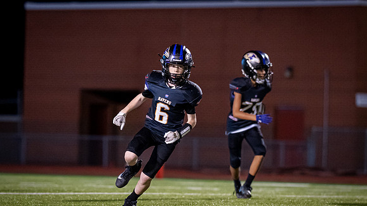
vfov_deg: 3.7
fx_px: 3162
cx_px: 185
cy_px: 111
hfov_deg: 6.6
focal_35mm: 325
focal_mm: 135
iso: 2000
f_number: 2
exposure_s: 1/1250
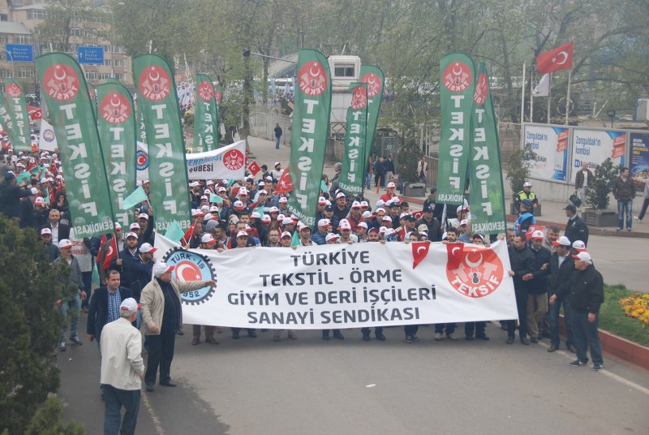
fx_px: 1246
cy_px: 218
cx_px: 324
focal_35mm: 69
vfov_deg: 19.8
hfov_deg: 29.2
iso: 100
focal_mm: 46
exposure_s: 1/160
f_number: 6.3
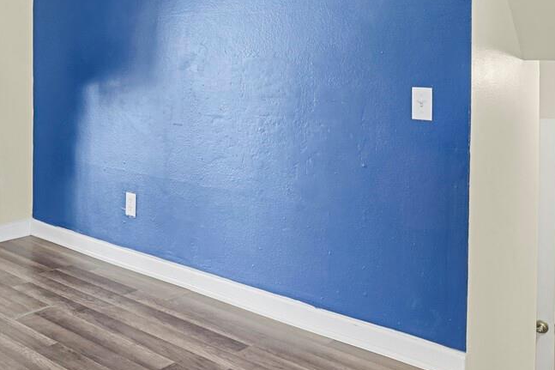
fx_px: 647
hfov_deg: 44.8
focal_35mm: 42
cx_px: 135
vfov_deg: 30.8
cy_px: 55
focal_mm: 17
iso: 12800
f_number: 8
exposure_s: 1/20
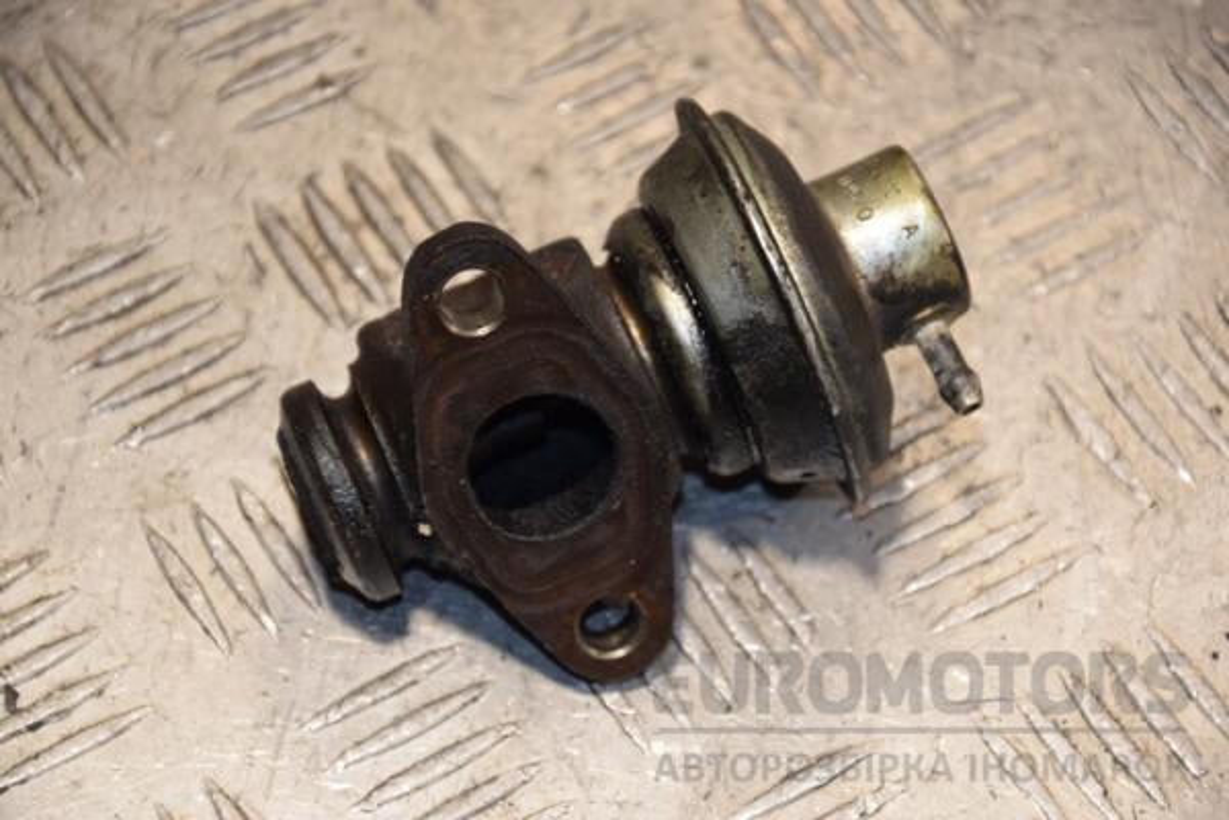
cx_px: 614
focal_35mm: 147
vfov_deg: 9.3
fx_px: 5018
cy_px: 410
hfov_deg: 14.0
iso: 800
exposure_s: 1/160
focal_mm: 98
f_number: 5.6
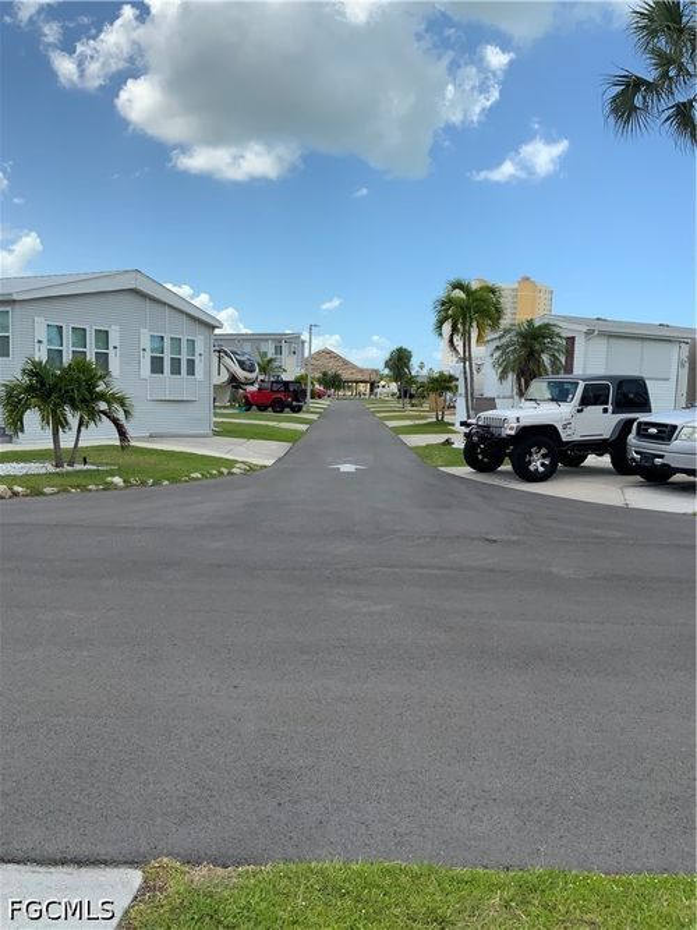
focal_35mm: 29
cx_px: 348
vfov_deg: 61.7
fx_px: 779
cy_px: 465
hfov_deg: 48.2
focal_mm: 3
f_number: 1.8
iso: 20
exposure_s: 1/1984
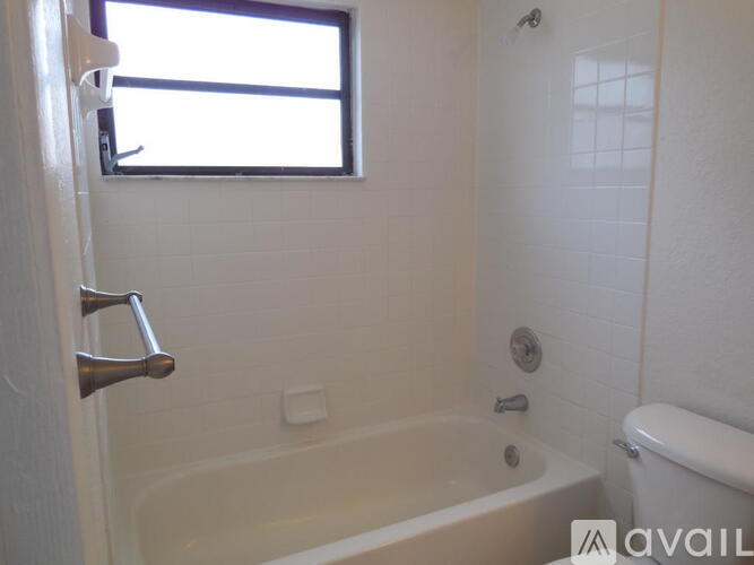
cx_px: 377
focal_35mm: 25
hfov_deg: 69.4
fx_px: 544
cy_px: 282
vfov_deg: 54.9
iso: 125
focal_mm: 4.5
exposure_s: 1/60
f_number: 3.1
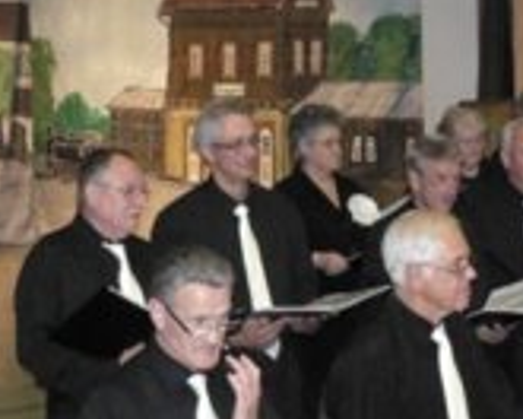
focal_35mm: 85
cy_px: 162
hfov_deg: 22.2
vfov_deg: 18.0
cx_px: 403
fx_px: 1316
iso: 400
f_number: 2.8
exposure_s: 1/60
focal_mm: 6
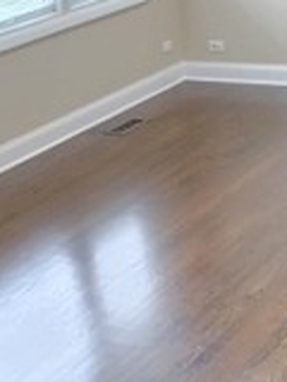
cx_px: 141
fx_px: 973
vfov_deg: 22.2
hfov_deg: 16.8
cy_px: 165
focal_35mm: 88
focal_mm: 2.2
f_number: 1.9
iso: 250
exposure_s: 1/60
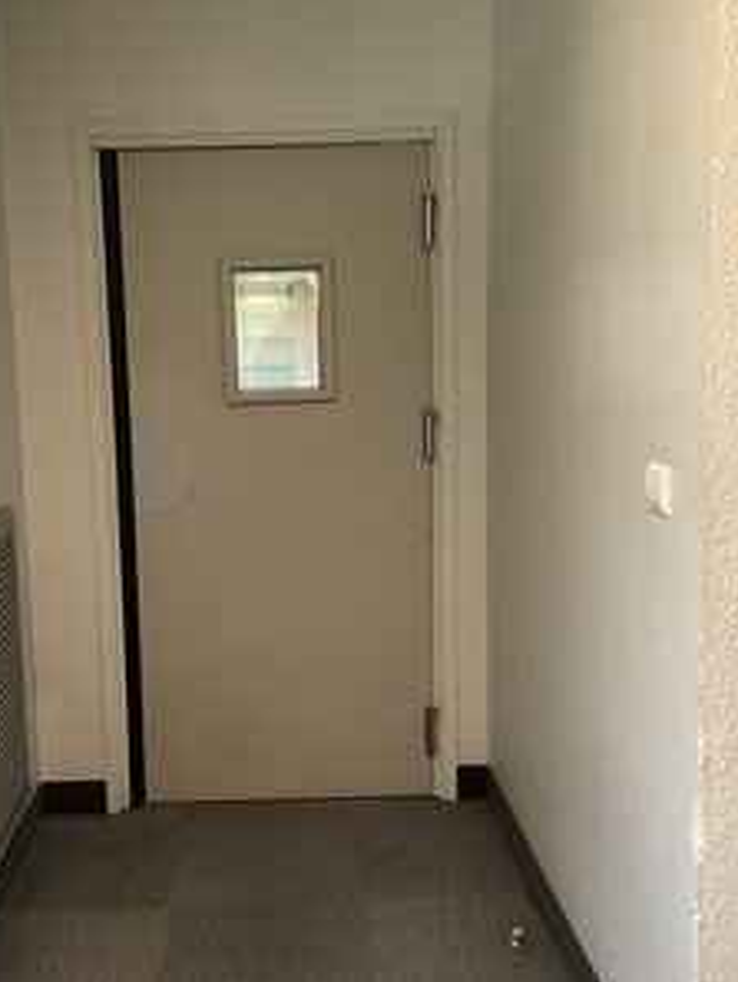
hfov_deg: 36.7
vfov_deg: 47.8
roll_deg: +3.3
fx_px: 1108
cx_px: 301
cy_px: 489
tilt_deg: -8.0
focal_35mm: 39
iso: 160
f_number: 1.8
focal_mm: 3
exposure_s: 1/50
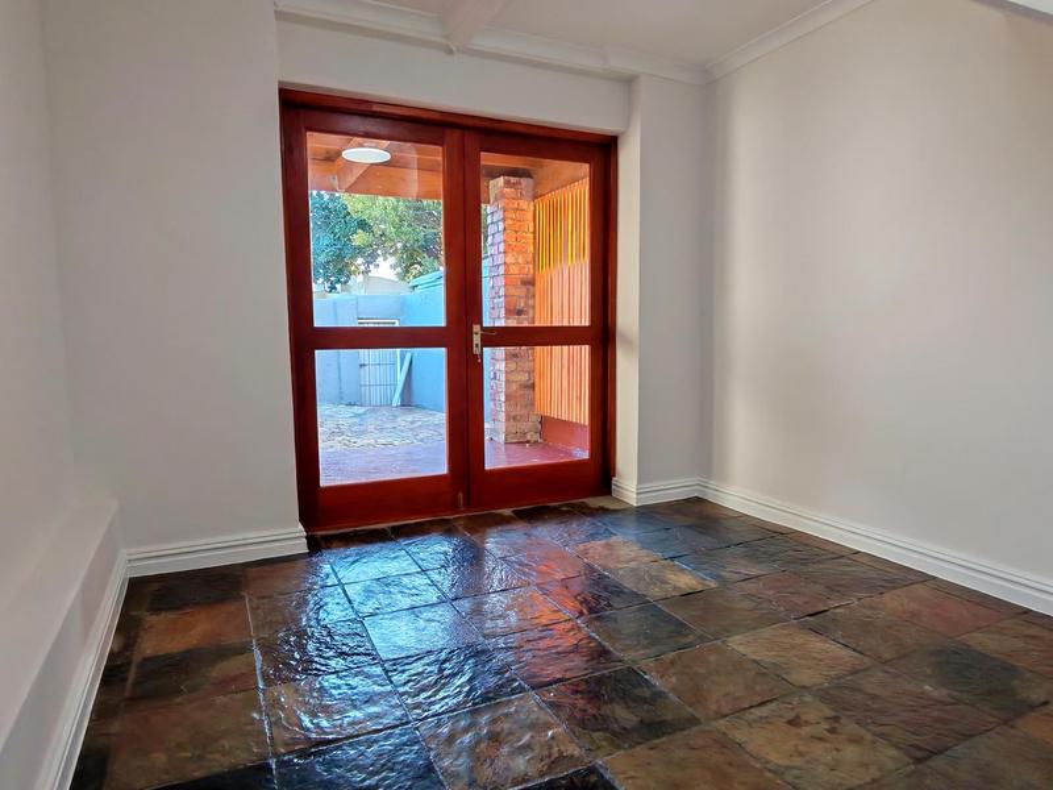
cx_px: 526
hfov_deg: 76.4
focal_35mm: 22
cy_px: 395
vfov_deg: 61.1
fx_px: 669
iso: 100
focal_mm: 1.96
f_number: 2.2
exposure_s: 1/50
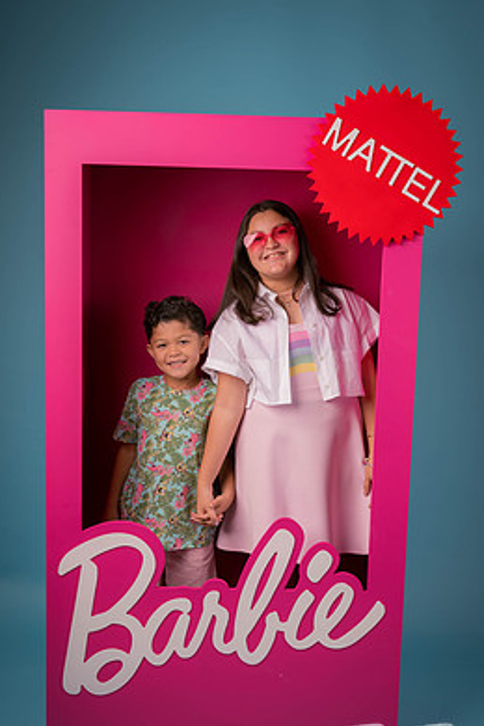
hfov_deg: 29.9
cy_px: 400
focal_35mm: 45
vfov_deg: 43.5
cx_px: 251
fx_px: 907
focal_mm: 39
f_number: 7.1
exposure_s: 1/125
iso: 125
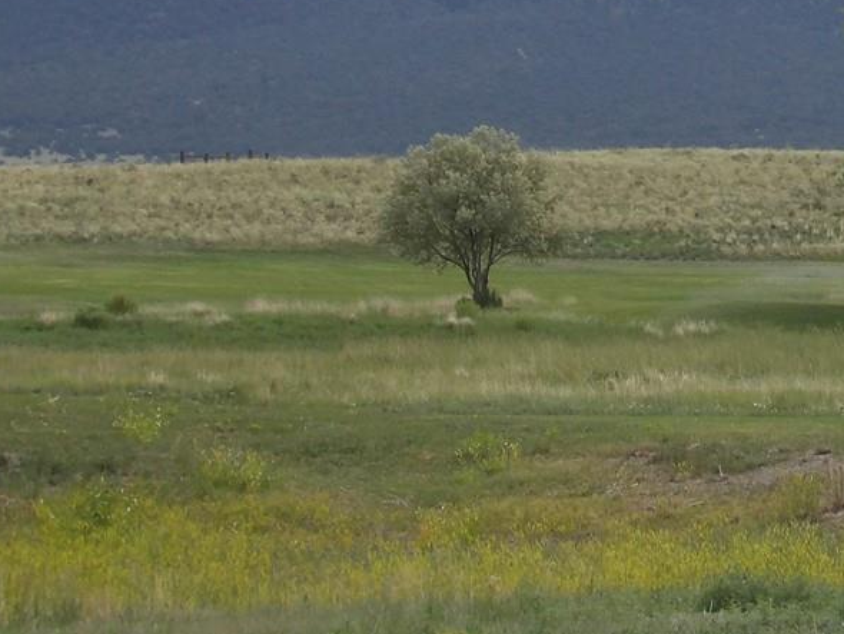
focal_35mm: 301
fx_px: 7342
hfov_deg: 6.5
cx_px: 993
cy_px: -169
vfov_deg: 4.9
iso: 100
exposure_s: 1/411
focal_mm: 19.9
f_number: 4.8
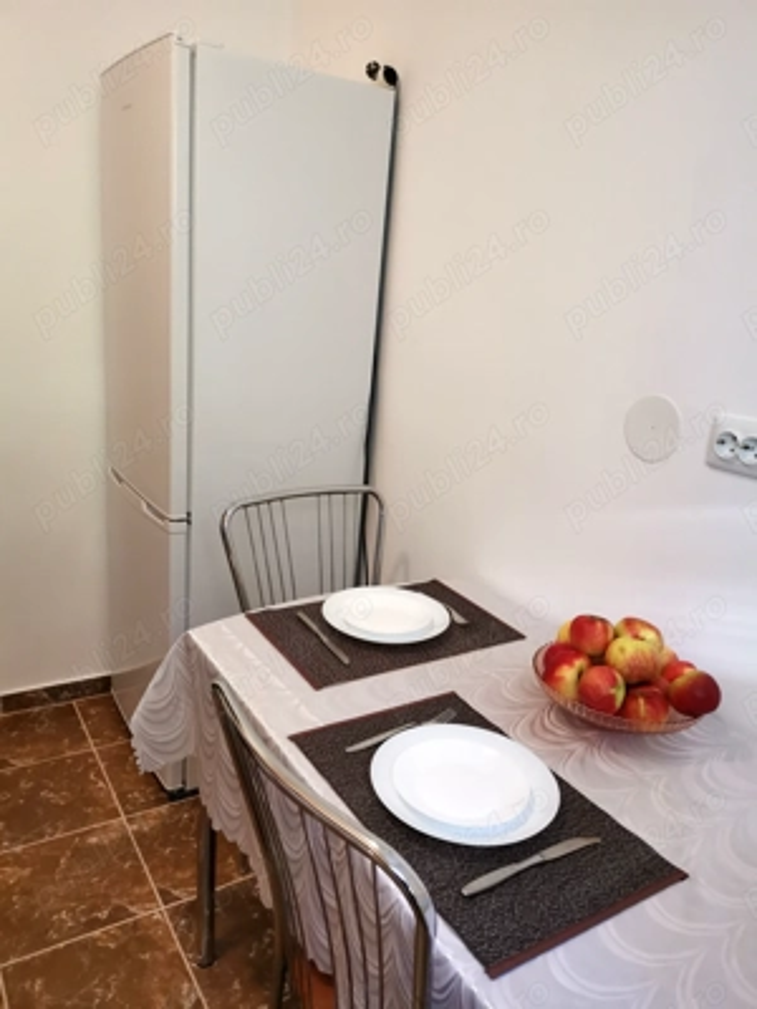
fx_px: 787
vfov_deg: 65.3
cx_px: 378
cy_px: 504
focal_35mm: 27
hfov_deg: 51.4
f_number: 1.8
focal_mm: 5.58
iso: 400
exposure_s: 1/100
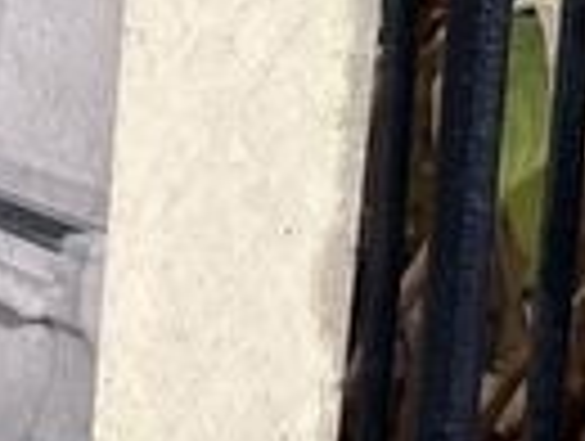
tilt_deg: -11.1
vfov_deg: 9.3
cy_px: 252
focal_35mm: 160
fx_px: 2709
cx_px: -918
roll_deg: +0.3
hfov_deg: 10.3
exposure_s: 1/60
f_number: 1.6
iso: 320
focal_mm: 5.96
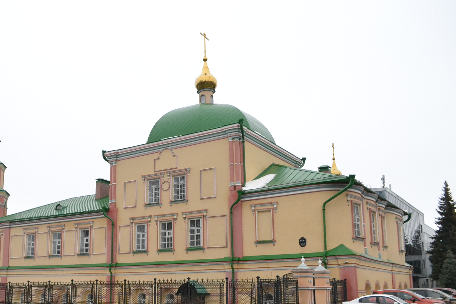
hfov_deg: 50.8
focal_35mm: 37
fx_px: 469
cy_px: 200
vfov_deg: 35.6
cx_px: 147
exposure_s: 1/1000
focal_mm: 18
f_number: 5.6
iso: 3200
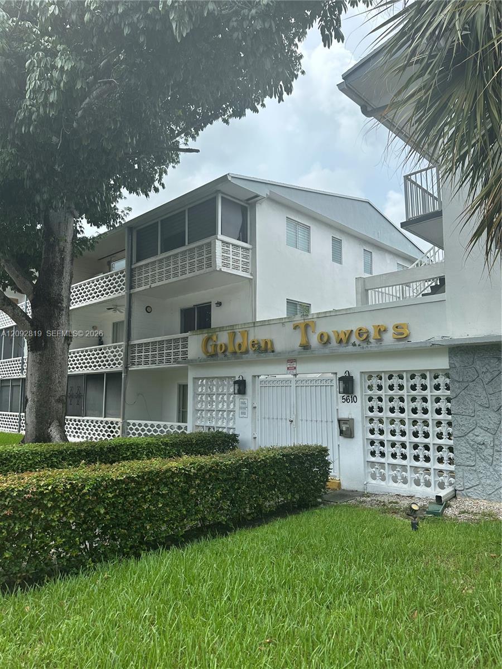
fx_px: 464
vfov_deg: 71.6
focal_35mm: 24
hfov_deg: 56.8
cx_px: 251
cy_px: 334
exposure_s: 1/1988
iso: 80
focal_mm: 6.86
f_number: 1.78
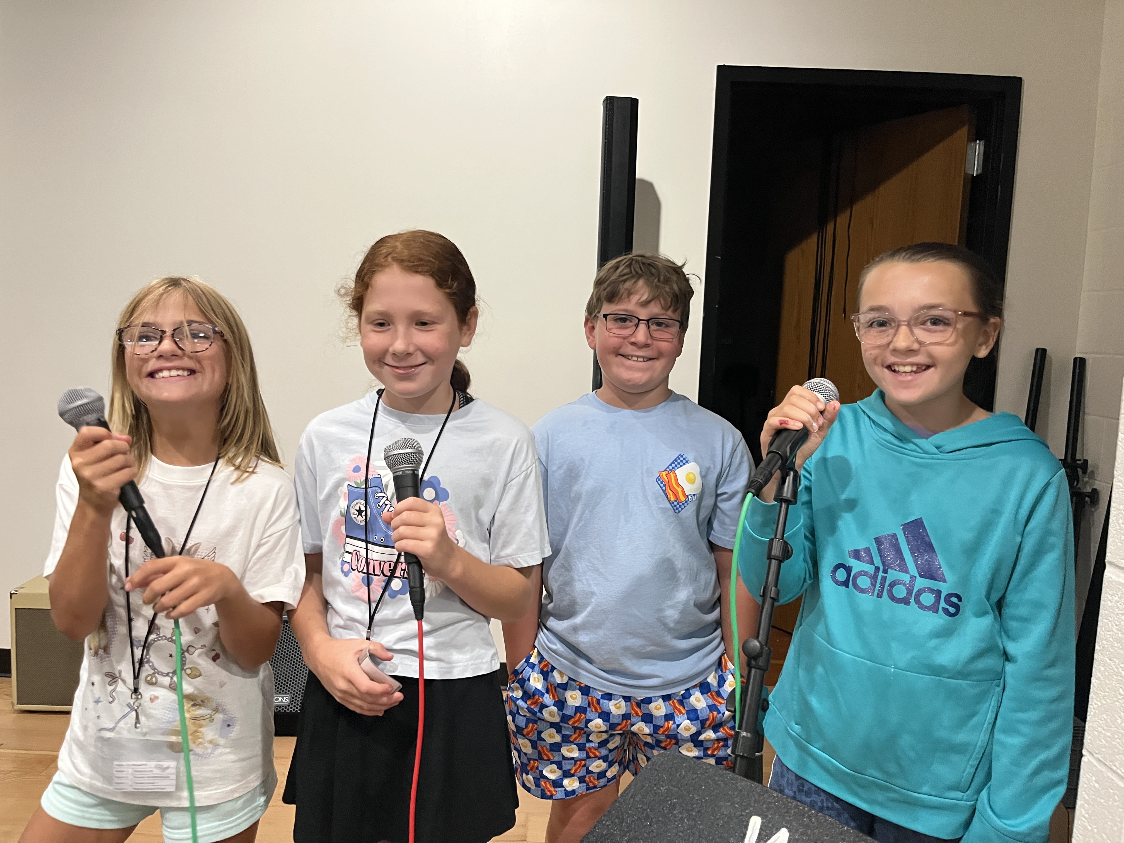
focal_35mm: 26
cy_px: 422
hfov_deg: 67.3
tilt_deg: -8.3
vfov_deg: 53.1
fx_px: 844
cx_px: 562
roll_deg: -1.4
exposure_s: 1/60
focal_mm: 5.1
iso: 500
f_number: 1.6
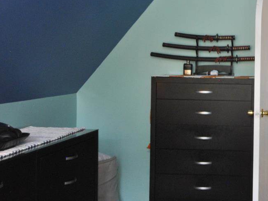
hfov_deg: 27.0
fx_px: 519
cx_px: 283
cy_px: 69
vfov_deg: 21.8
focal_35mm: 67
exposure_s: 1/15
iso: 400
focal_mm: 20
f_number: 5.6
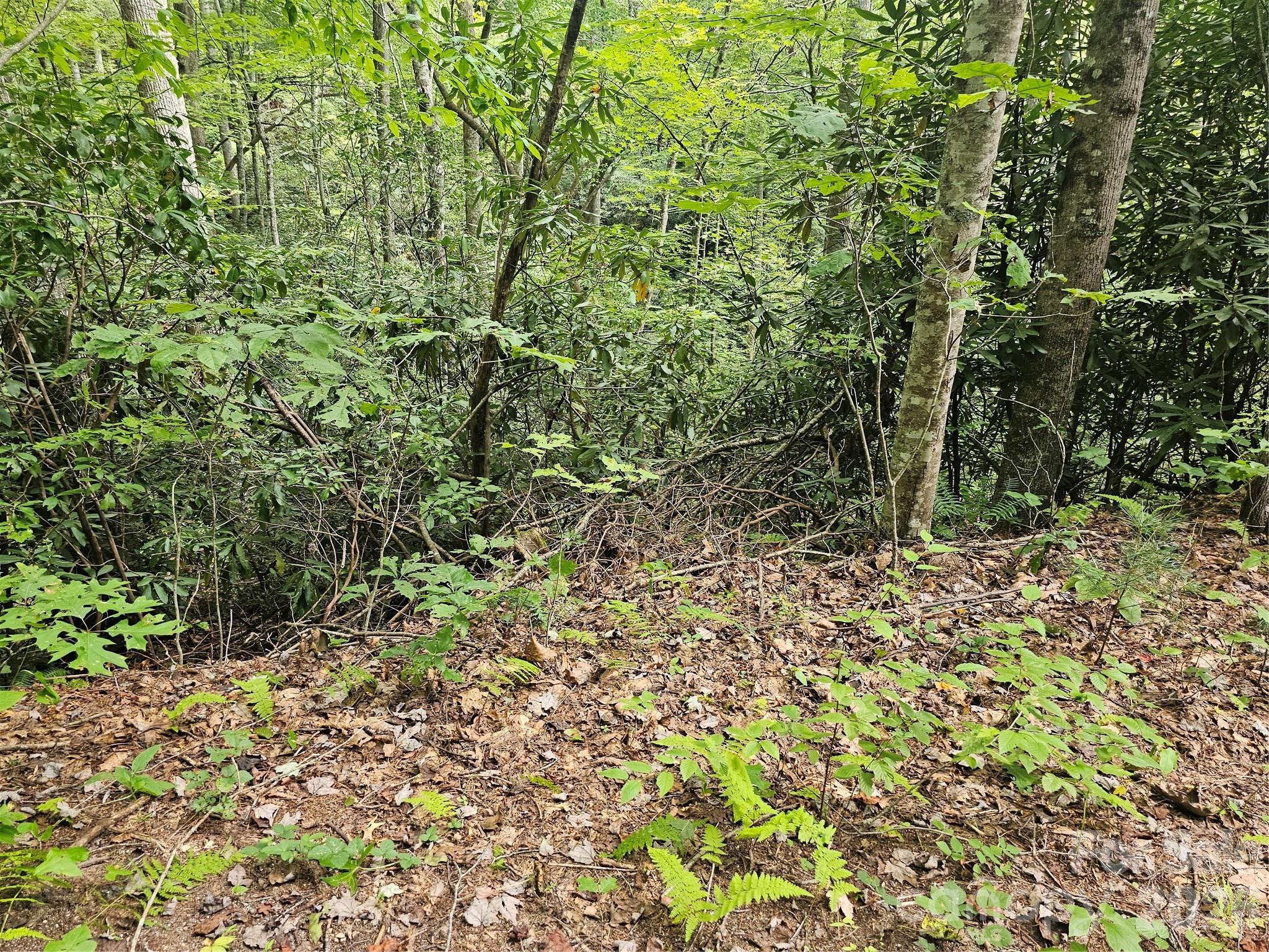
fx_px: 843
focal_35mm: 23
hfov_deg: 73.9
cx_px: 634
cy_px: 476
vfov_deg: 58.9
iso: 250
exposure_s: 1/180
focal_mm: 6.3
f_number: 1.7
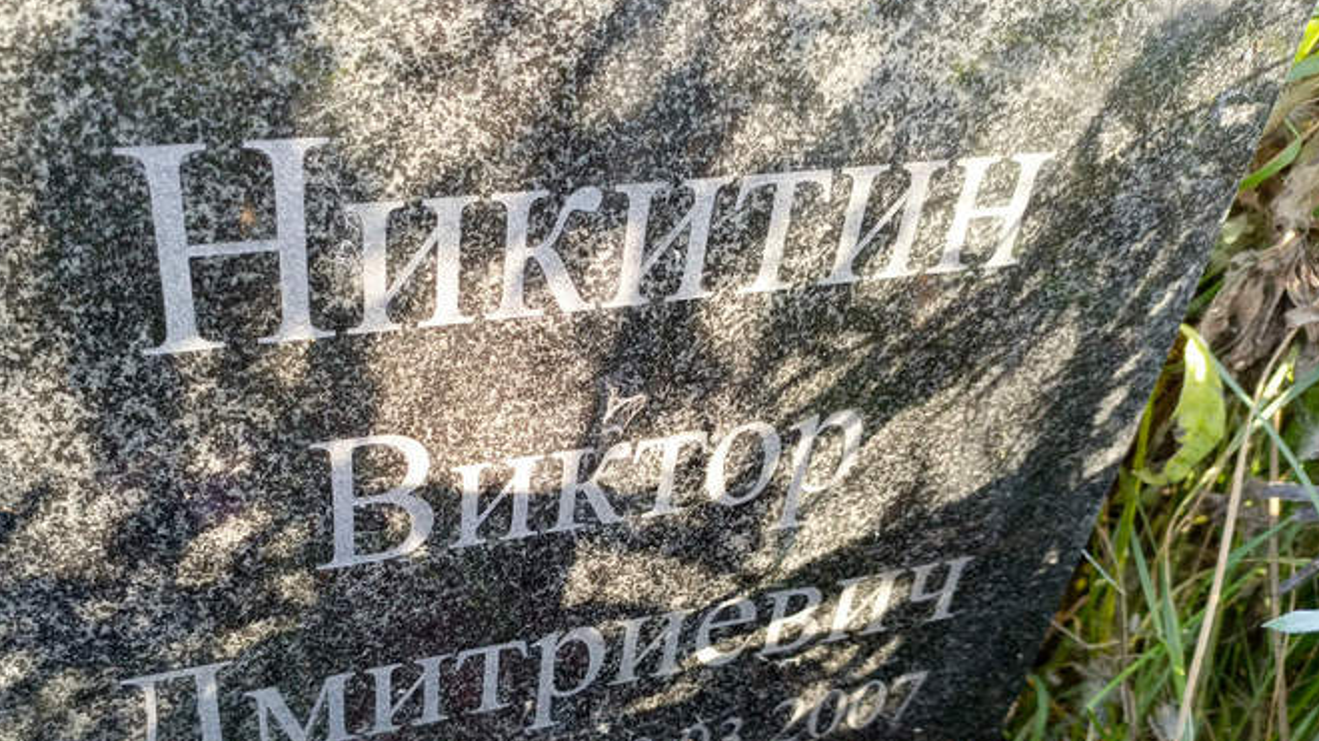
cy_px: 491
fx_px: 1154
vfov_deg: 35.3
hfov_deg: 59.0
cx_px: 528
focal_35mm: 33
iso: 283
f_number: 1.69
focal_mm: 4.76
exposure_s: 1/100
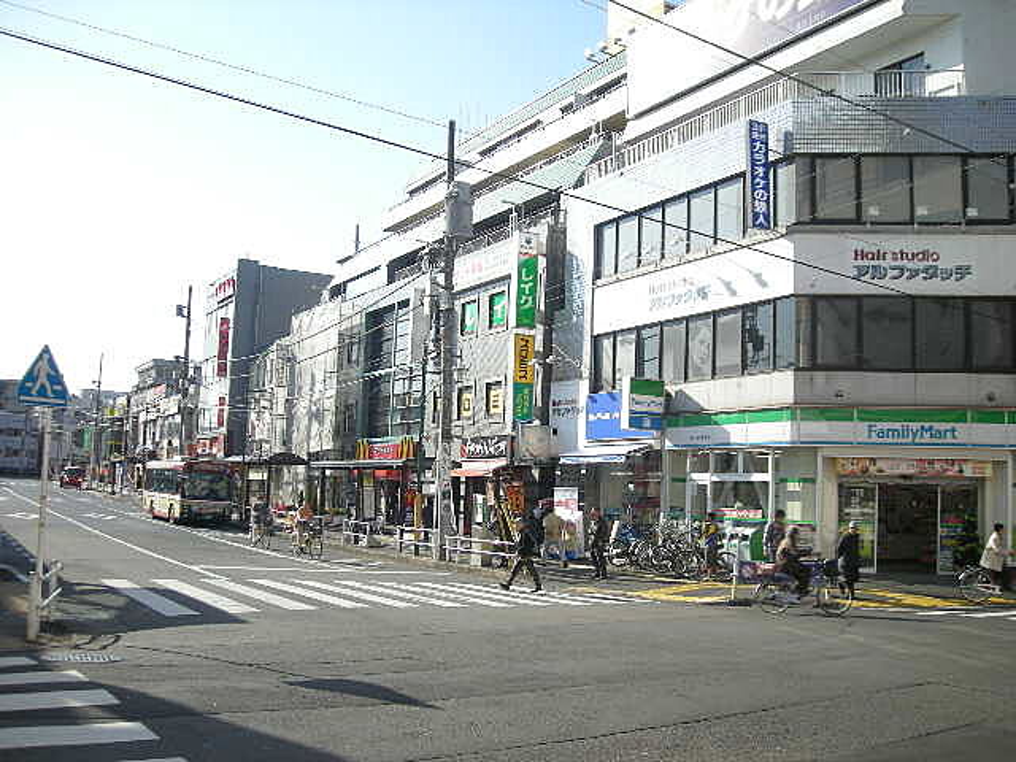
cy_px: 381
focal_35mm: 35
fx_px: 1027
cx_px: 508
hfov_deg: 52.6
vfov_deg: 40.7
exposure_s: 1/134
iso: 50
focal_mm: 5.7
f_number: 5.7
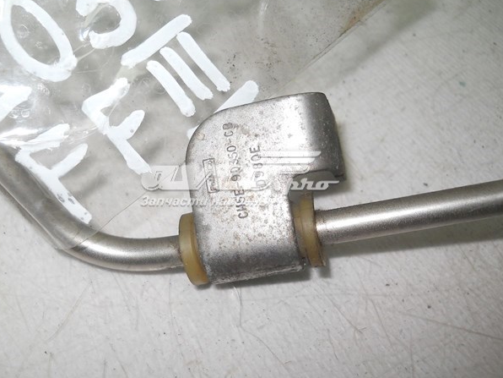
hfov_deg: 42.9
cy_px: 177
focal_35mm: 44
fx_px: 639
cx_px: 237
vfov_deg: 32.9
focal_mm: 6.72
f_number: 5.5
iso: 80
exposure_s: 1/50
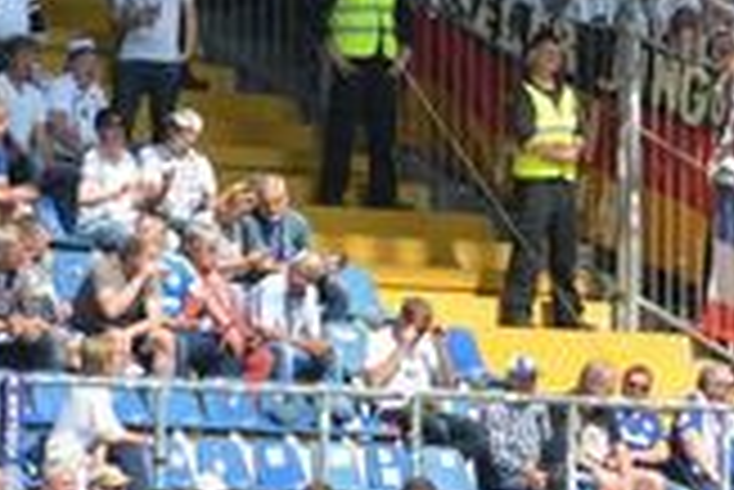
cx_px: 1049
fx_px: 13917
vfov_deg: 2.0
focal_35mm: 682
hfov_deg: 3.0
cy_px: 45
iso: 250
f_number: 5
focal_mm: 130
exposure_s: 1/1250
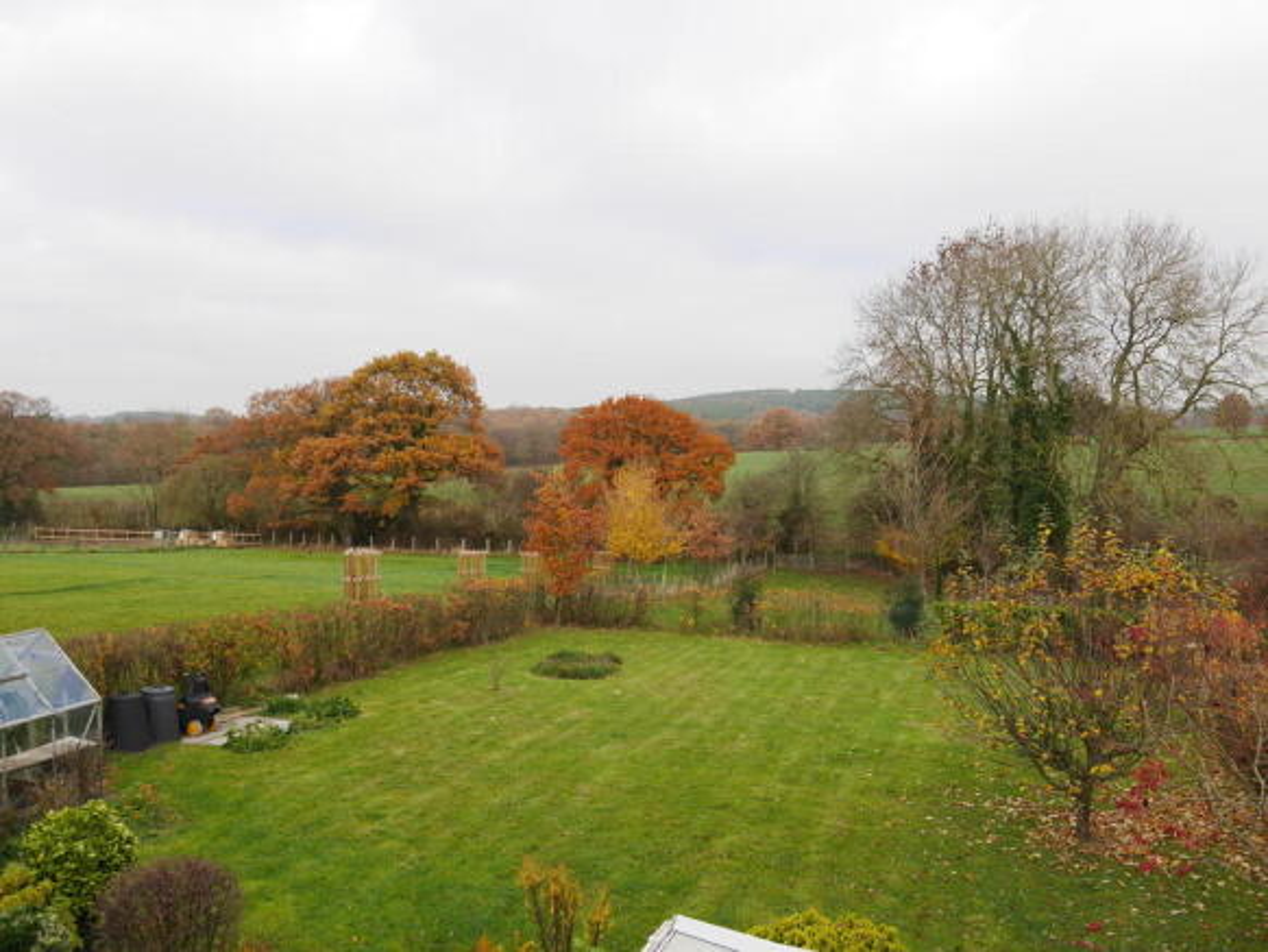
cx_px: 634
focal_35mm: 28
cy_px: 476
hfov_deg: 63.4
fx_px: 1026
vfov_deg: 49.8
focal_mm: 14
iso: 200
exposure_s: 1/160
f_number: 6.3
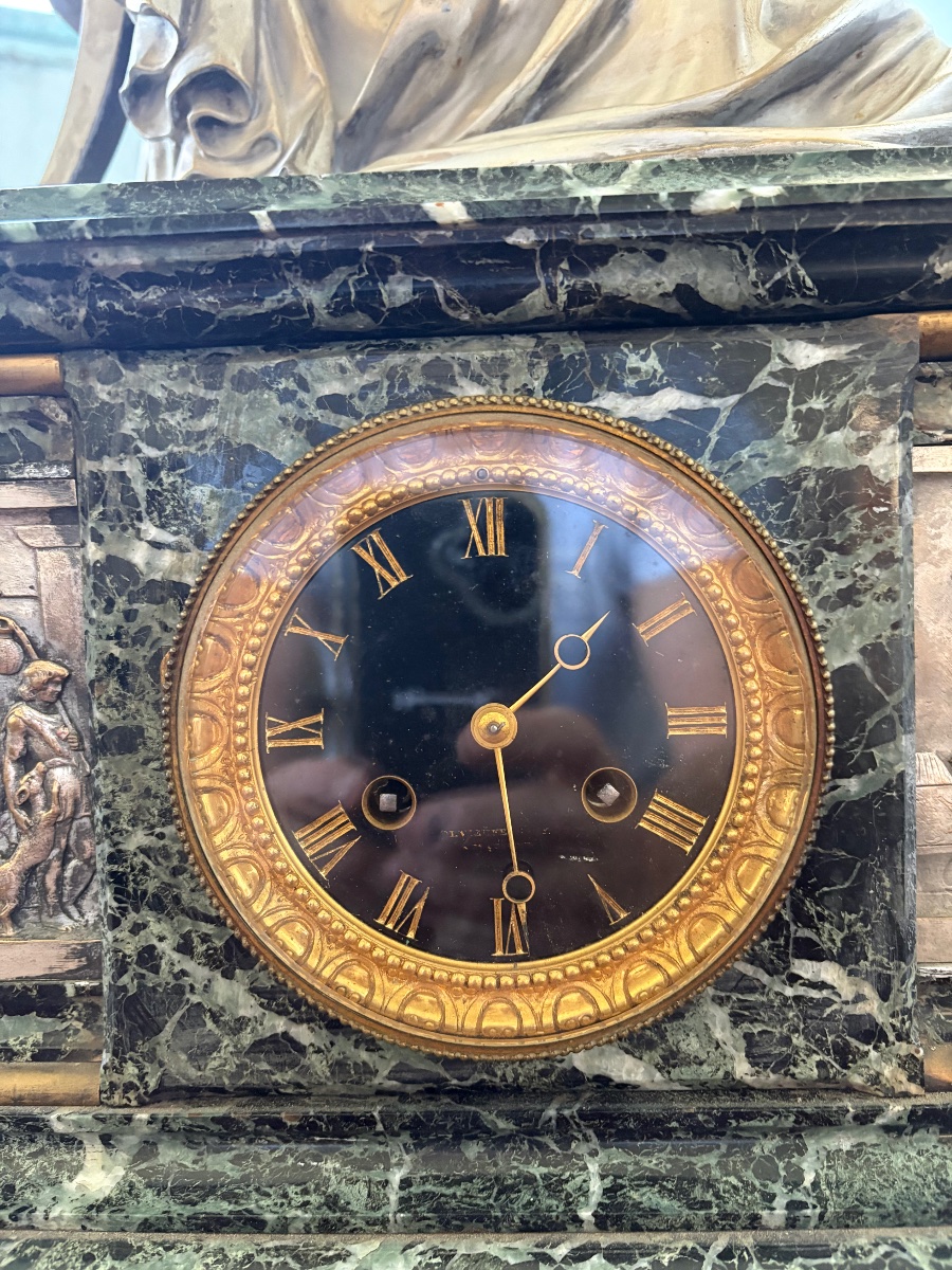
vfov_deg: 67.3
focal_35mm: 26
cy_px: 635
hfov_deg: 53.1
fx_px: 953
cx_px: 476
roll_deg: +2.0
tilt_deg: -2.5
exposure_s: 1/37
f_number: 1.6
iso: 640
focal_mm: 5.96
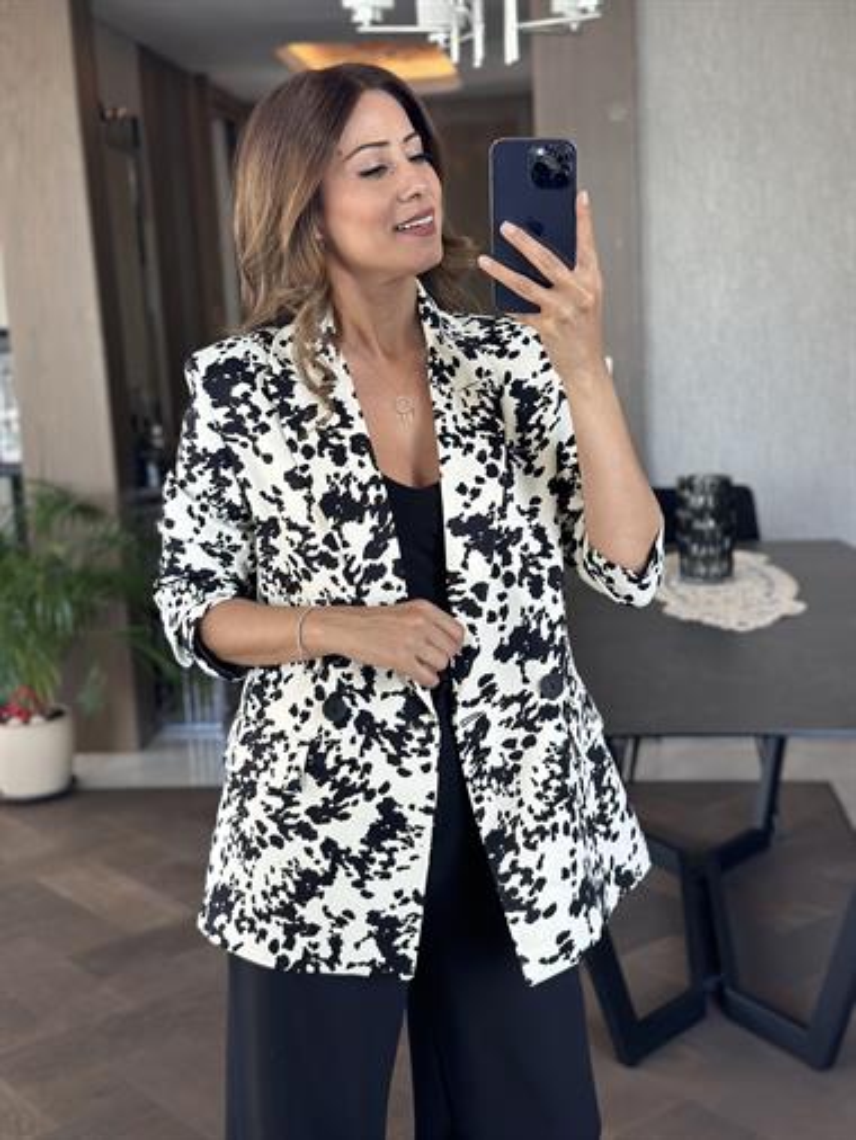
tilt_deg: -18.9
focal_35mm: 48
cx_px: 428
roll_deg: +3.8
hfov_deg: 30.3
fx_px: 1581
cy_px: 570
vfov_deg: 39.6
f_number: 1.78
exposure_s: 1/75
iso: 125
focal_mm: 6.86
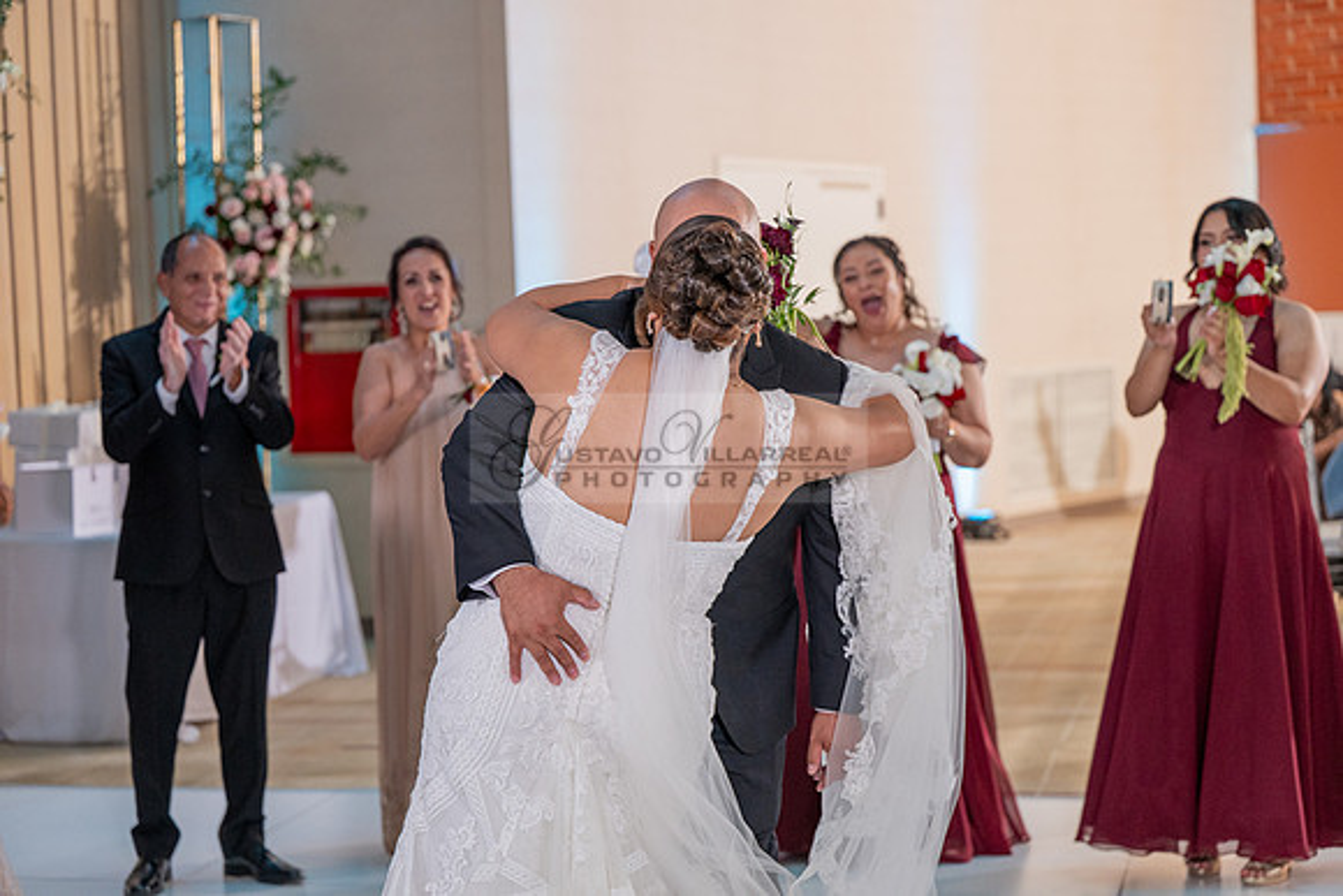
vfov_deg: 19.5
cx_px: 672
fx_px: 2612
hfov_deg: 28.8
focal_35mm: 70
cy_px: 448
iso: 1600
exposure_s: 1/200
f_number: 3.2
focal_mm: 70
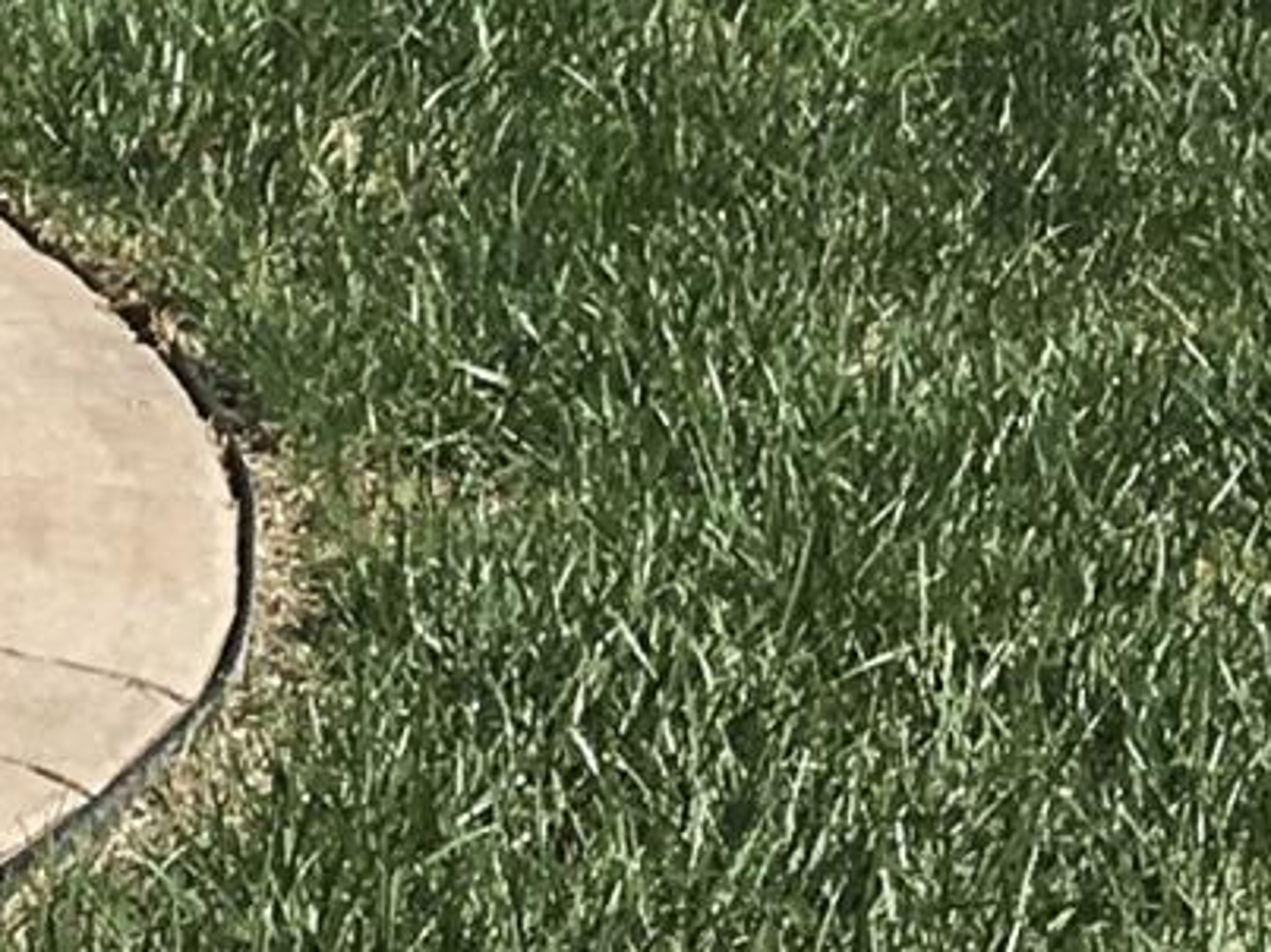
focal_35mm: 216
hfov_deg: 8.8
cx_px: -1053
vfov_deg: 6.6
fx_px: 7929
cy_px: -1173
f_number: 2.2
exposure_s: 1/1600
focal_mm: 4.15
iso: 25
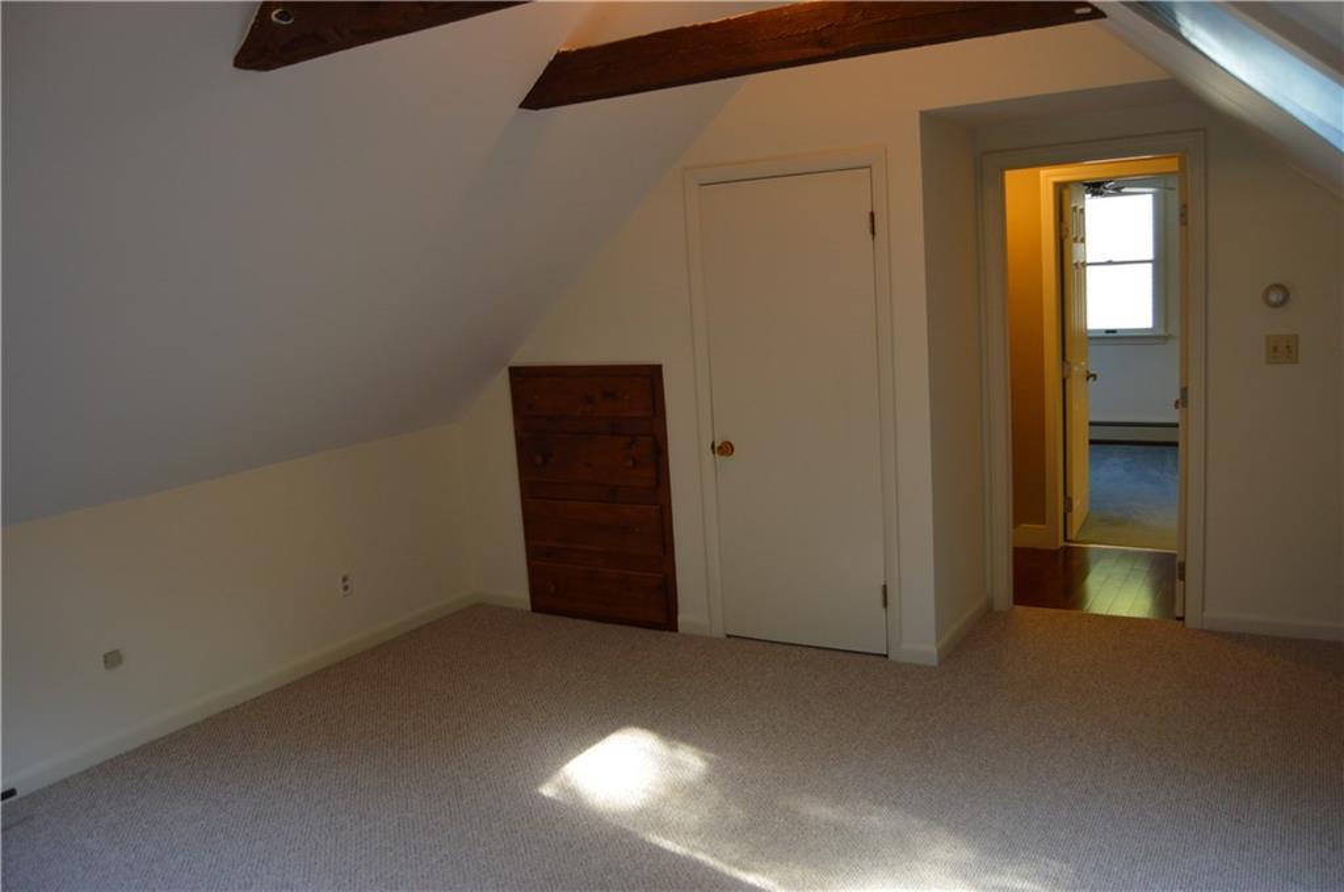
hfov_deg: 67.4
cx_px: 672
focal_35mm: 27
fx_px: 1007
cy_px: 446
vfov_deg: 47.8
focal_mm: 18
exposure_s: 1/60
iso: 400
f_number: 4
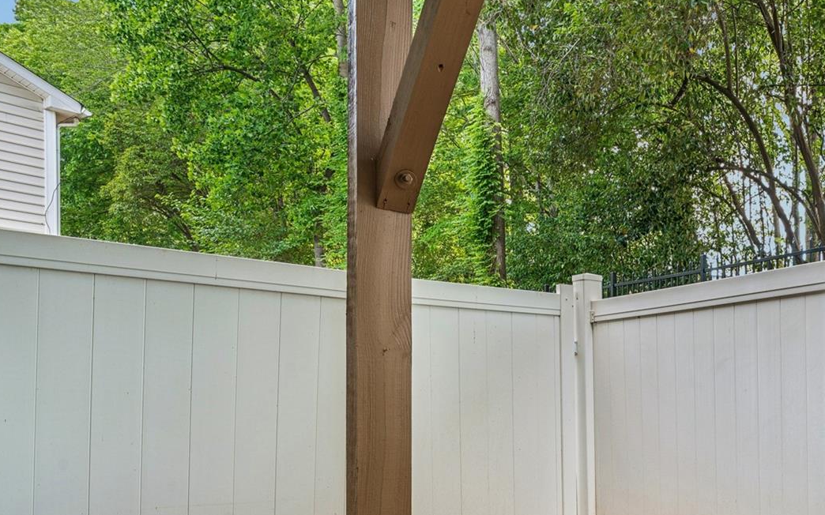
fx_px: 728
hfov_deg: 50.2
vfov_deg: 37.8
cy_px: 396
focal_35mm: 32
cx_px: 787
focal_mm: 16.2
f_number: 11
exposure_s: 1/4
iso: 100
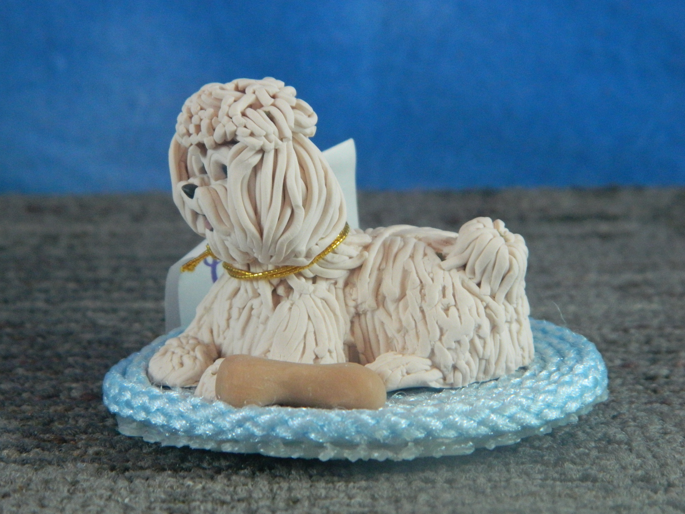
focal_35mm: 129
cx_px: 342
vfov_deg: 11.5
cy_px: 257
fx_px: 2553
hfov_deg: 15.3
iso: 400
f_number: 4.7
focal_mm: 23.2
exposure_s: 1/30
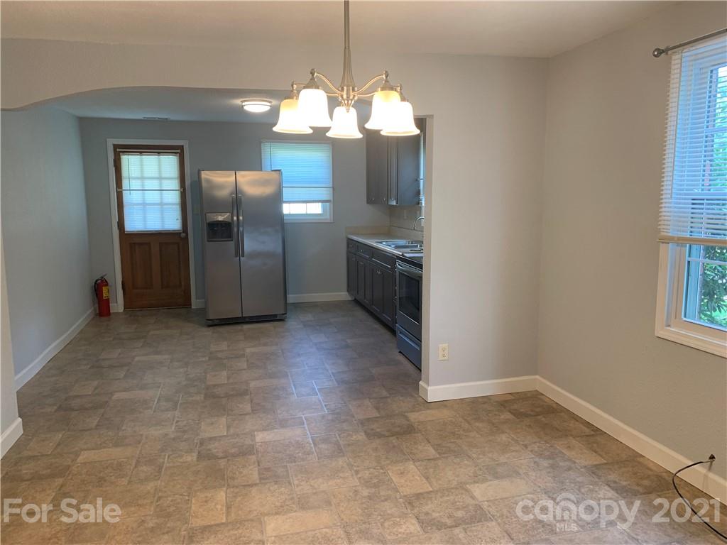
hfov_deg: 67.3
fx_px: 546
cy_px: 272
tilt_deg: -8.4
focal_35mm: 26
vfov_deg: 53.1
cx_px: 364
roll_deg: -0.3
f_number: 1.8
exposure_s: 1/60
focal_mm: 4.25
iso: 80
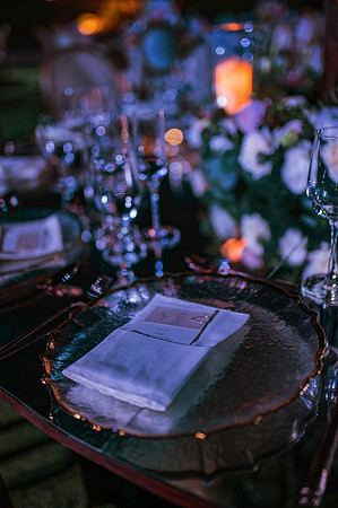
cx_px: 169
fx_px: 494
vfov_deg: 54.5
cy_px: 254
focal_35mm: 35
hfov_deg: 37.8
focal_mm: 35
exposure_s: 1/160
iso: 2000
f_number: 1.4
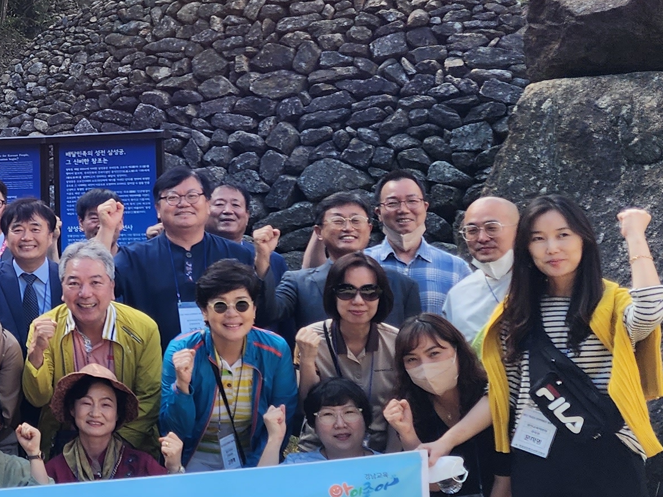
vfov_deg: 18.9
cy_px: 194
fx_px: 1494
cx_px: -272
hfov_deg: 21.7
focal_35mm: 78
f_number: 1.8
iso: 12
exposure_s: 1/271
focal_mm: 6.4
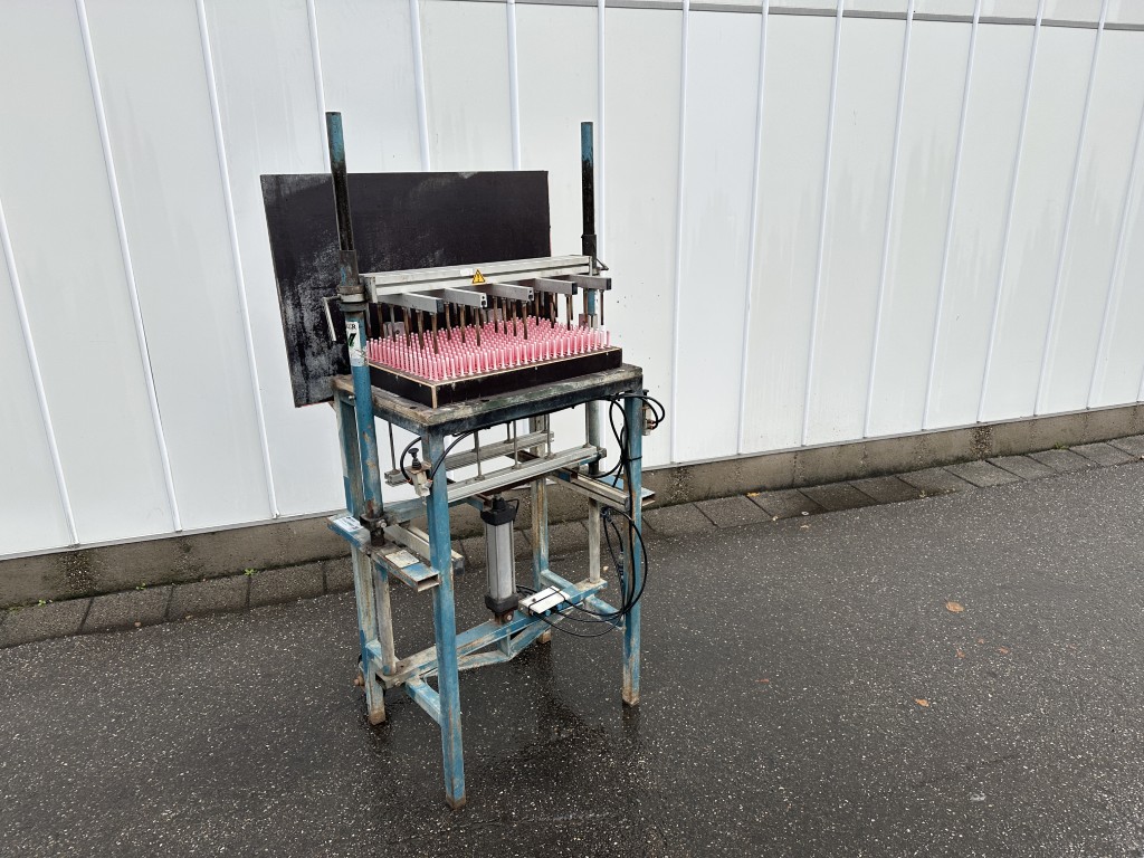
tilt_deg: -18.3
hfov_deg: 71.6
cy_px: 429
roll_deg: +0.2
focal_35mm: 24
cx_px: 572
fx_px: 793
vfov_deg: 56.8
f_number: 1.78
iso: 80
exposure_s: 1/264
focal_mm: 6.86
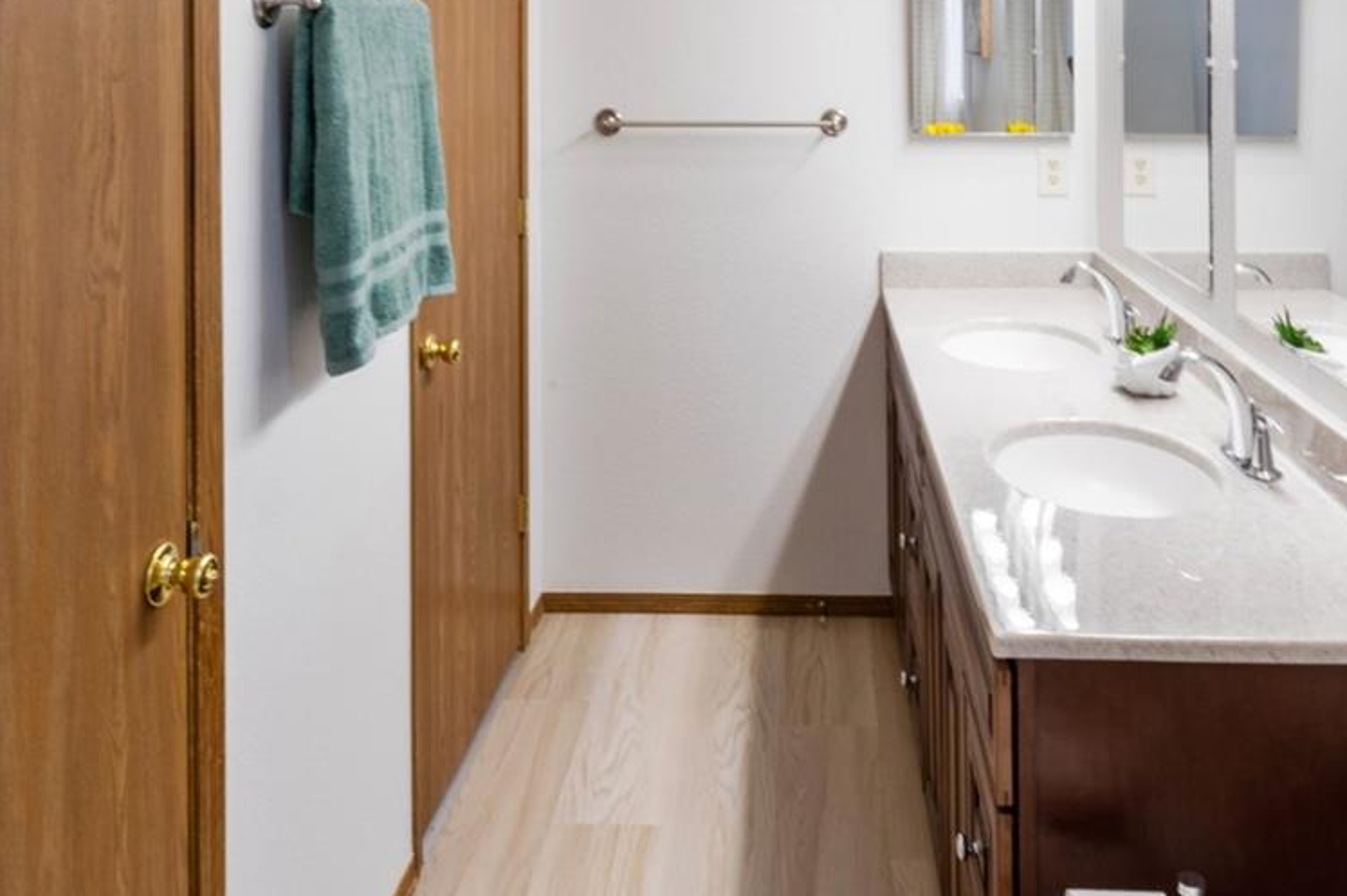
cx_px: 748
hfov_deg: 61.8
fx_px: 1122
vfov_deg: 40.2
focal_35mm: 30
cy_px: 83
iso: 125
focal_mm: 14
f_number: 22
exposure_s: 1/1.67
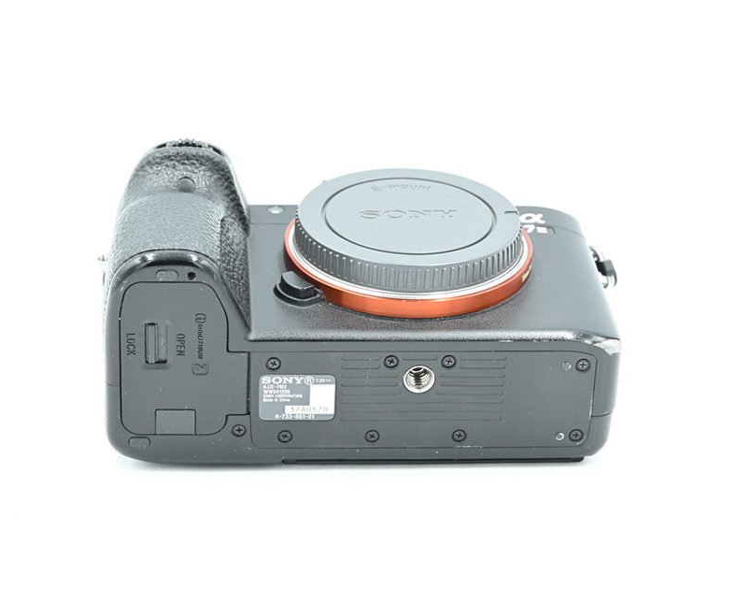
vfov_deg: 18.1
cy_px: 300
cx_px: 353
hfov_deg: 22.5
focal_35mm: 85
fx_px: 1887
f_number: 14
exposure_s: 1/8
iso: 200
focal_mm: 75
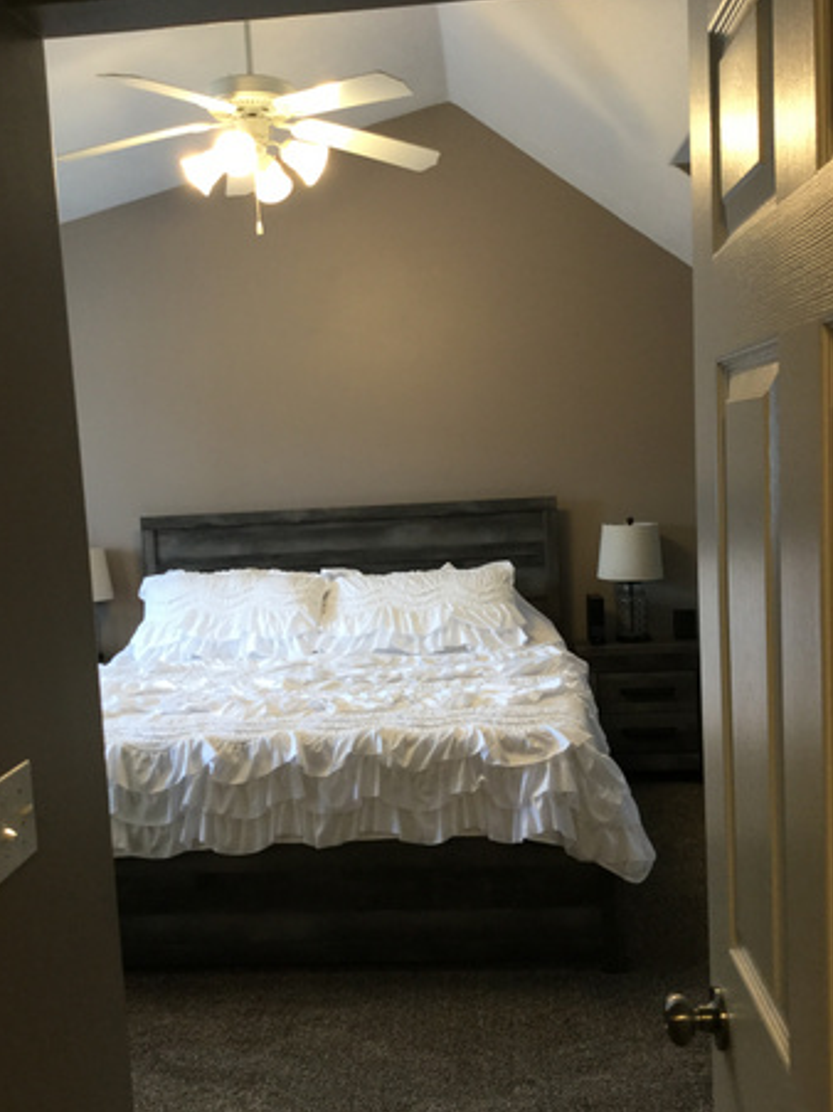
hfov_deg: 42.9
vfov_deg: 55.4
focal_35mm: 33
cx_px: 392
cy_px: 562
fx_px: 1059
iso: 64
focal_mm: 3.3
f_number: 2.4
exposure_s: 1/30
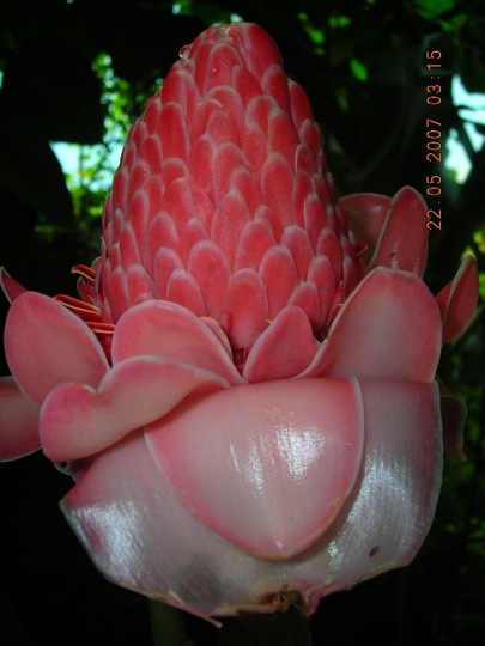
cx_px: 242
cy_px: 323
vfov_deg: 49.0
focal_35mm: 38
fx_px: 710
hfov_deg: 37.7
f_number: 6.4
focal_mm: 6.3
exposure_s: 1/60.1
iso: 50
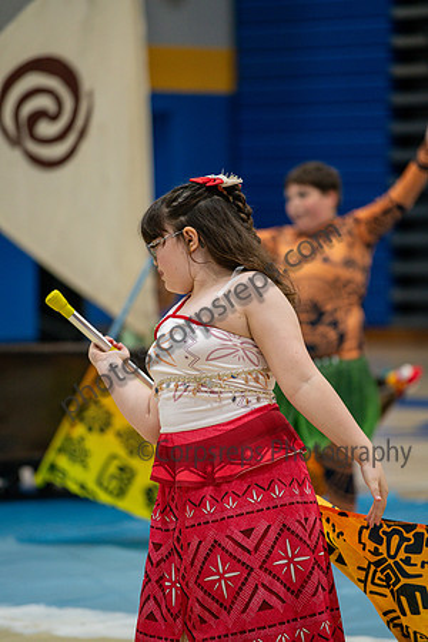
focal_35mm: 200
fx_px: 3566
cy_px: 321
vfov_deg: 10.3
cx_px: 214
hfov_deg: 6.9
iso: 2500
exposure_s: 1/500
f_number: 4
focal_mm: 200
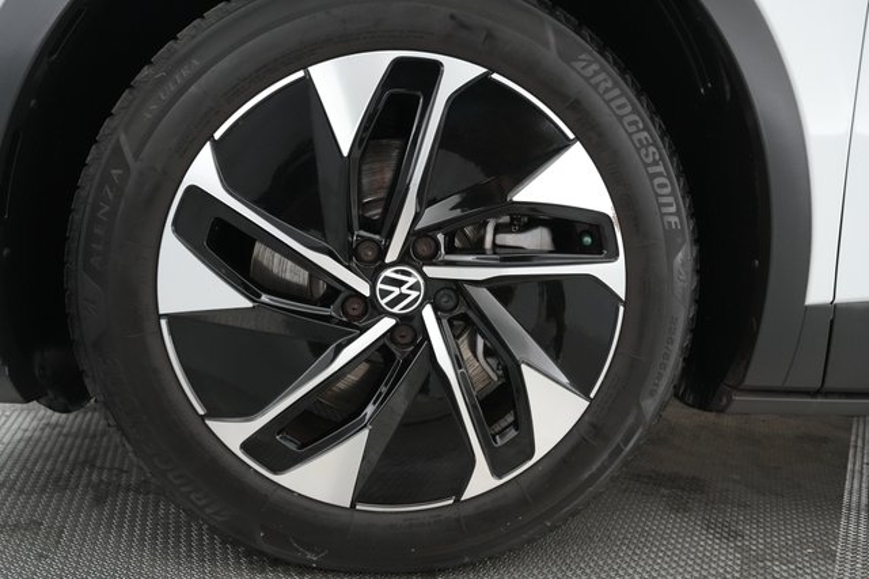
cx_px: 434
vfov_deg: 47.9
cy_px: 290
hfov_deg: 67.4
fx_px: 651
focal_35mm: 27
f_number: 4.5
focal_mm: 27
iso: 6400
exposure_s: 1/125
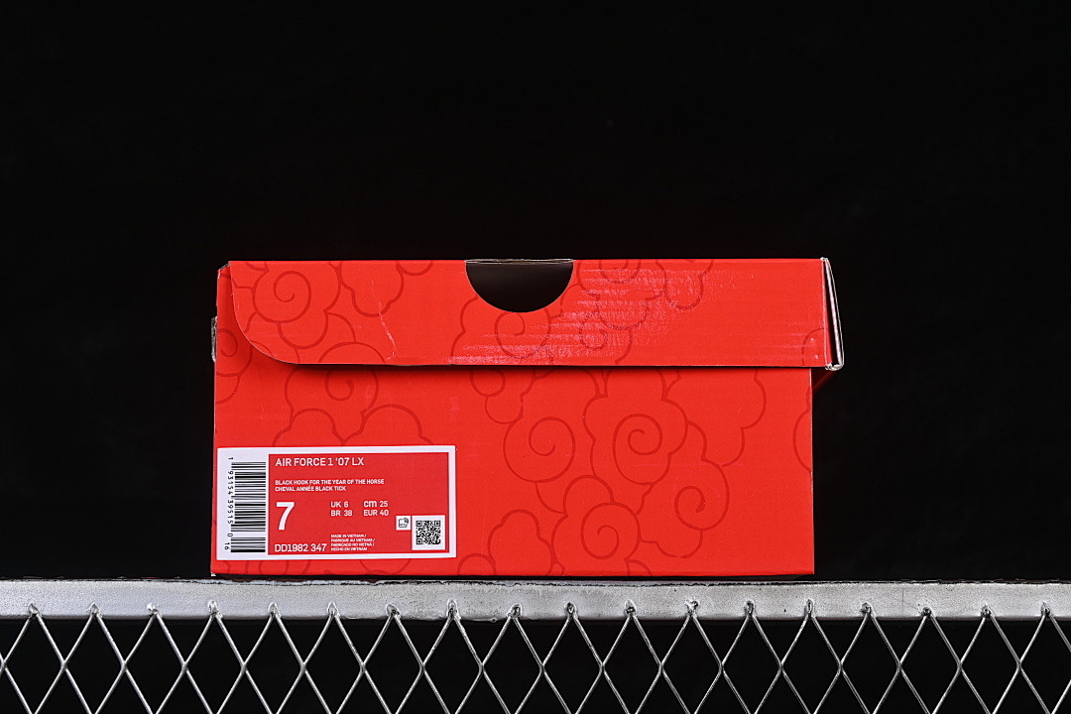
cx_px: 536
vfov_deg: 18.2
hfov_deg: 27.0
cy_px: 357
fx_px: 2231
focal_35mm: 75
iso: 160
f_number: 8
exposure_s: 1/80
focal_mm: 50
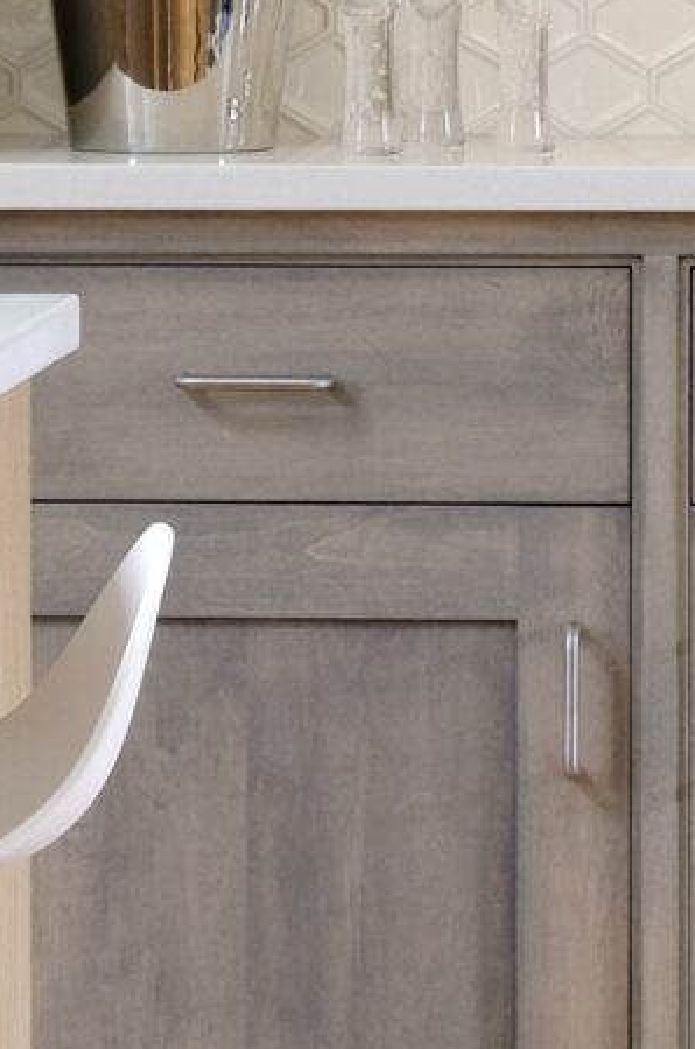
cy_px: -119
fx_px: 8694
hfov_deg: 4.6
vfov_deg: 6.9
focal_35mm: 299
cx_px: 702
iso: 100
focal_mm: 35
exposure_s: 1/3
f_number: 5.6
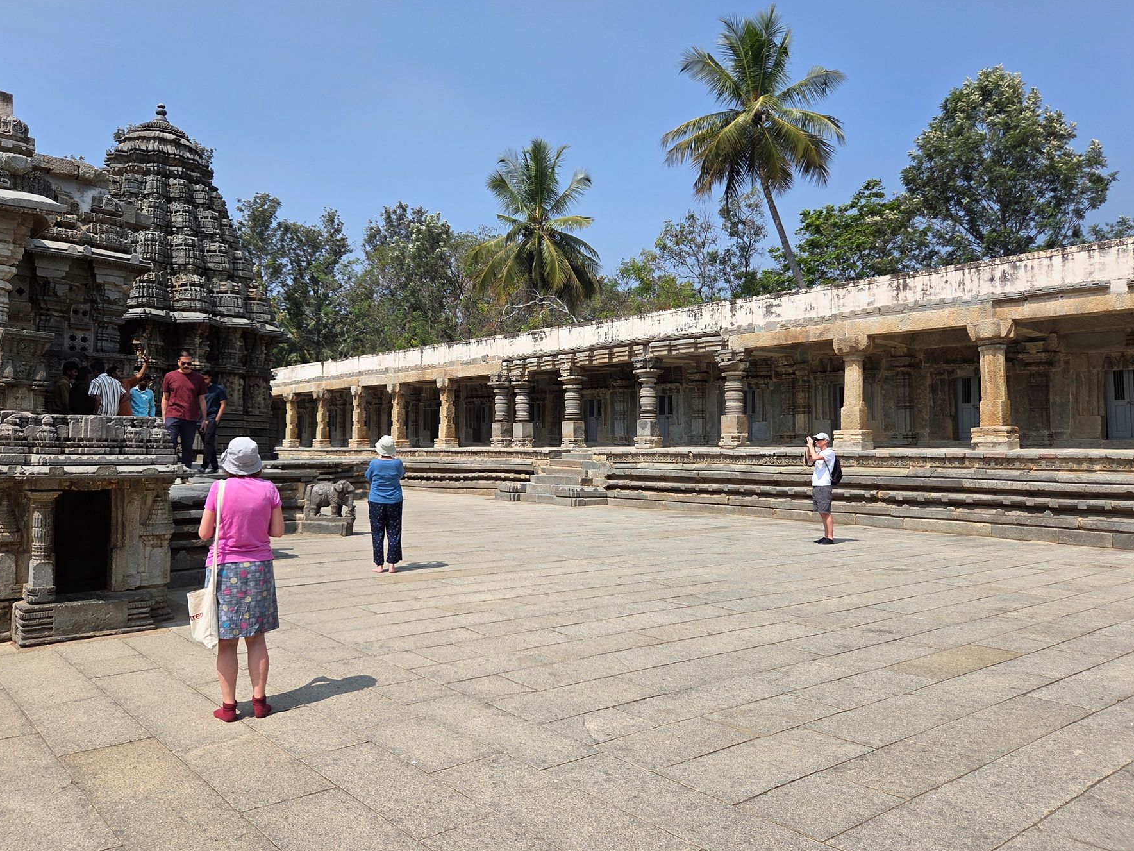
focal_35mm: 26
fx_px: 852
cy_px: 406
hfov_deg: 67.1
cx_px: 510
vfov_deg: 53.0
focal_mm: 5.4
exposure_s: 1/6412
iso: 80
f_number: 1.8
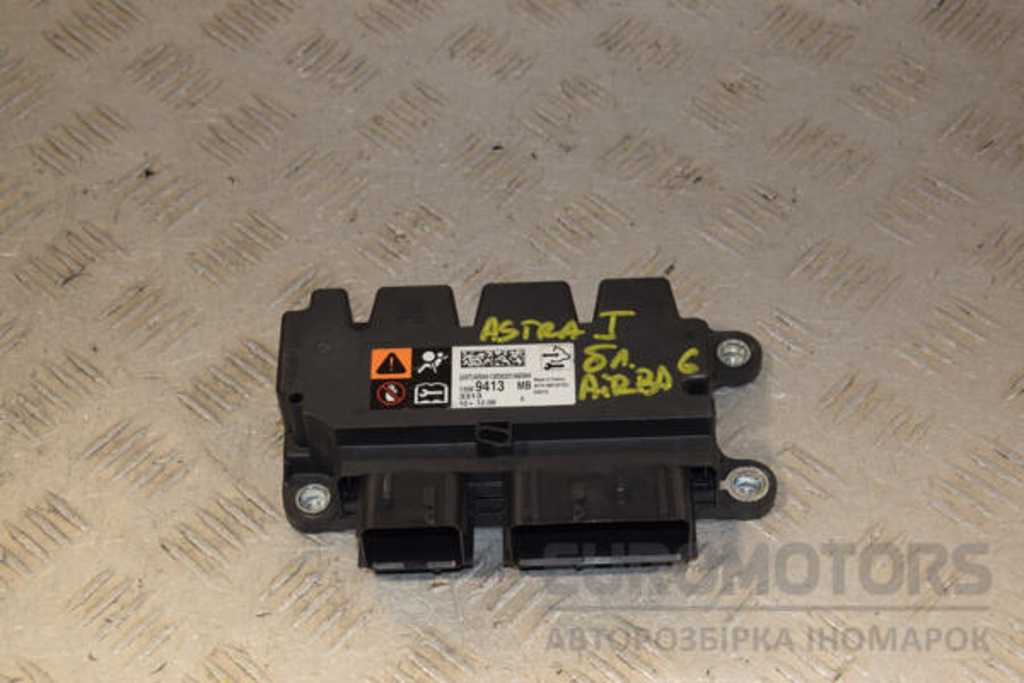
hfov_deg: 28.1
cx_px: 512
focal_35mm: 72
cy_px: 342
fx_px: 2048
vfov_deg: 18.9
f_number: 7.1
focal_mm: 48
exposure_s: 1/200
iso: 800
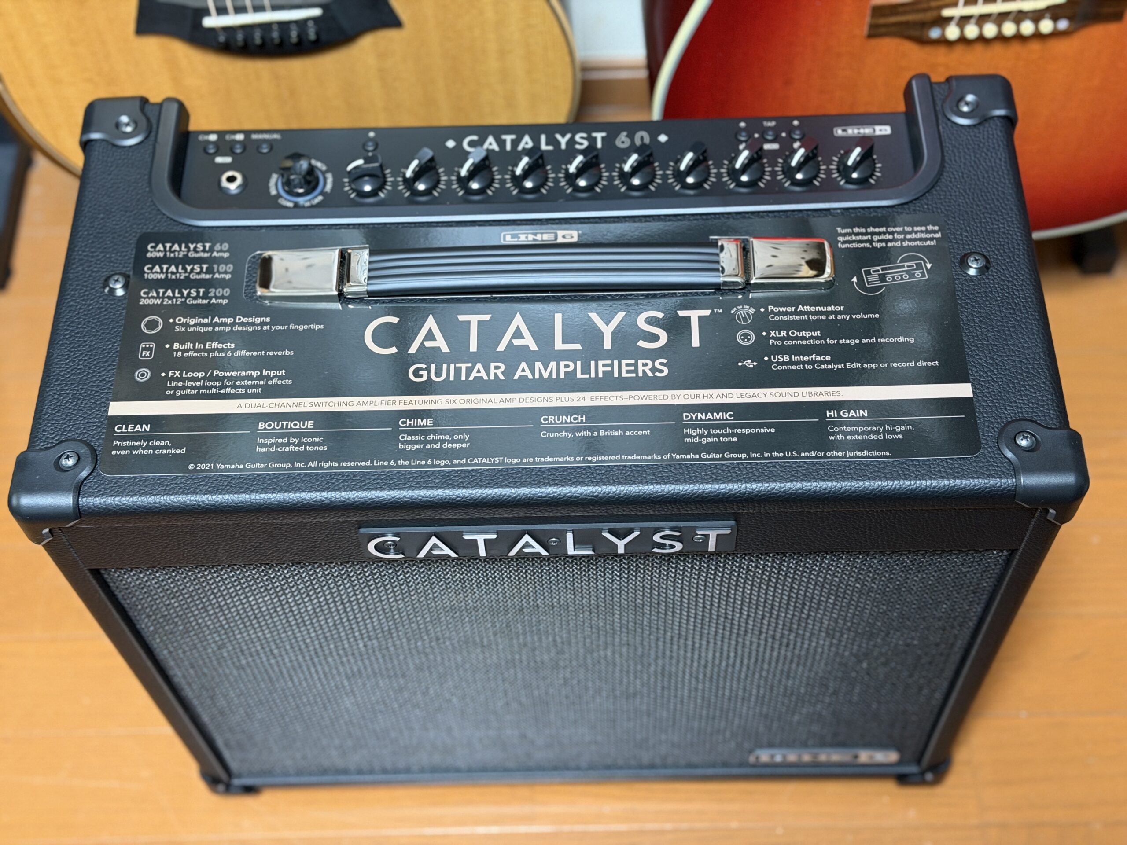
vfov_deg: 30.3
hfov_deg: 39.7
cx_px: 564
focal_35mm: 48
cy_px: 422
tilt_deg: -58.8
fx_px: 1563
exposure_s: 1/40
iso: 500
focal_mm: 6.76
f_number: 1.78
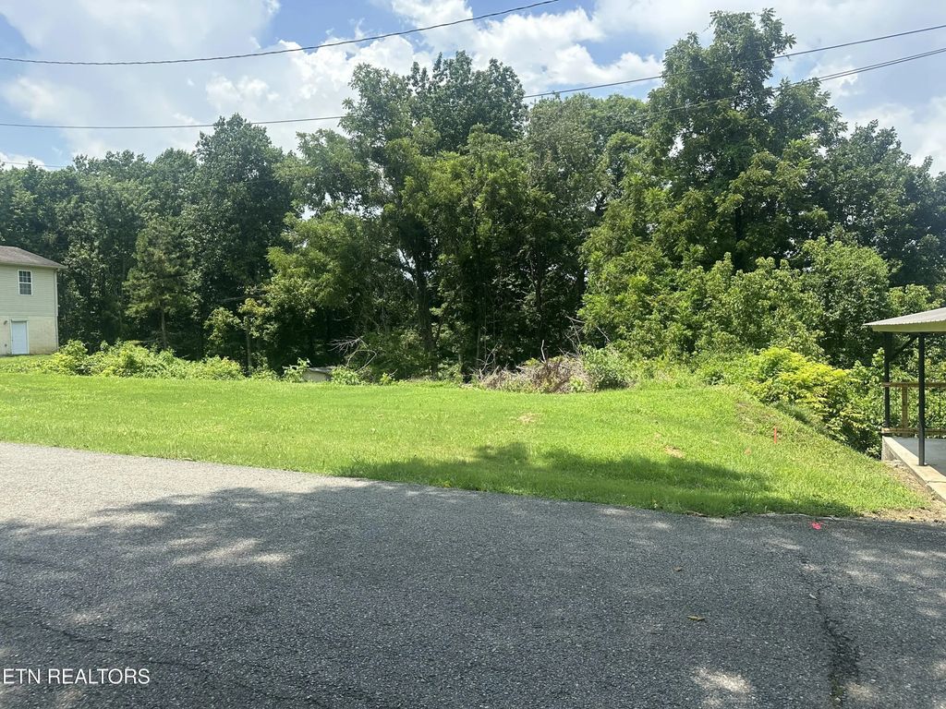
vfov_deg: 56.8
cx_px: 473
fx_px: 656
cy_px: 354
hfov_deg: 71.6
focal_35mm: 24
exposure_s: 1/1880
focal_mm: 6.86
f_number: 1.78
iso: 80
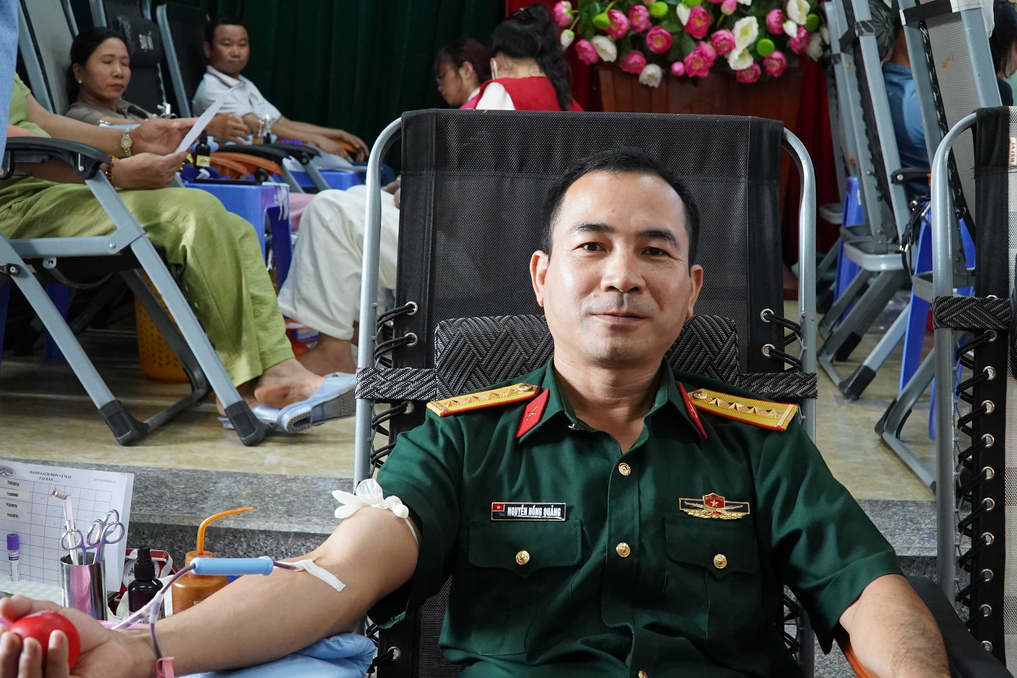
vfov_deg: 29.9
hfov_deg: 43.6
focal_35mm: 45
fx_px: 1271
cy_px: 339
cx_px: 508
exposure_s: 1/125
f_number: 6.3
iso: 4000
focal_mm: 30
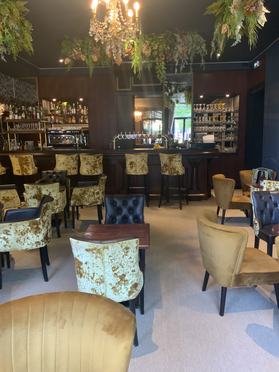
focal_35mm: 29
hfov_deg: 48.2
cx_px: 140
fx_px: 312
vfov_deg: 61.7
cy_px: 186
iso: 160
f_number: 1.8
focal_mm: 3
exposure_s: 1/50
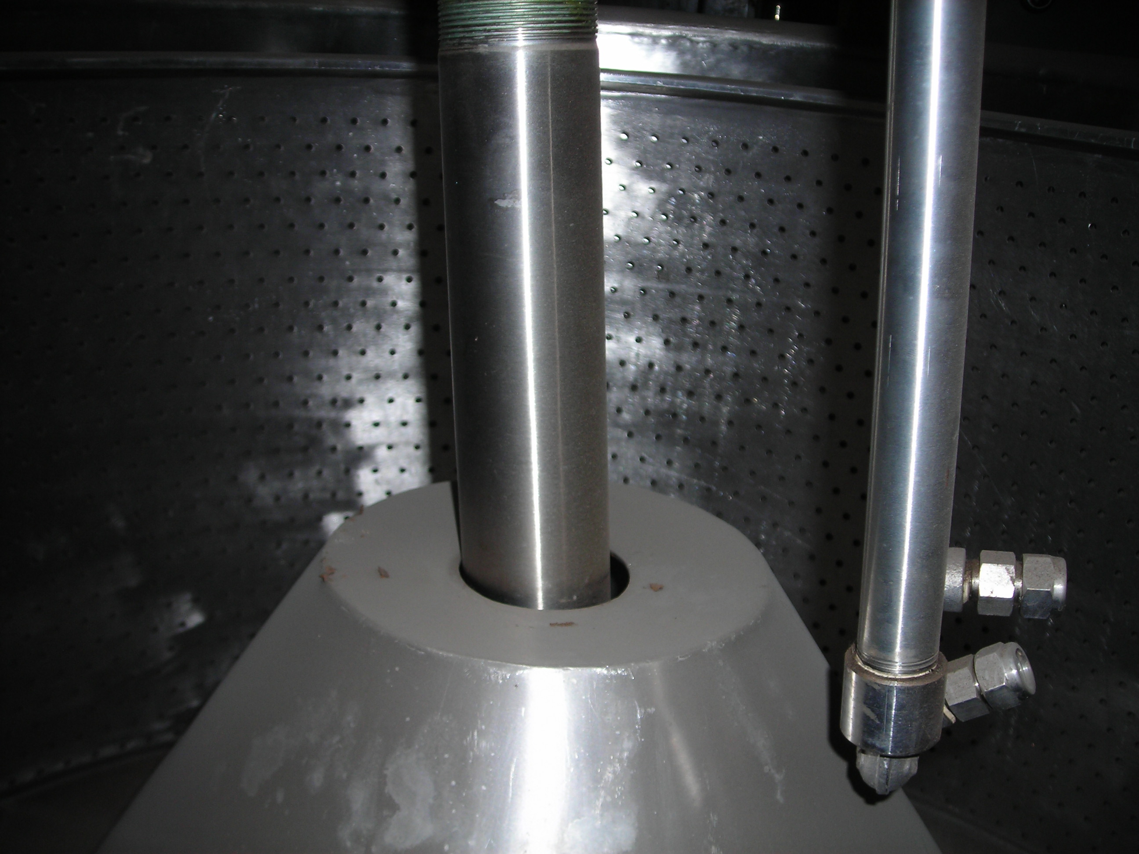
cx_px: 570
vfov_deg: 37.7
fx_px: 1250
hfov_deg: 49.0
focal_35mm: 38
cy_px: 427
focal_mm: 6.3
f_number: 3.2
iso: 50
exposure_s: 1/60.1
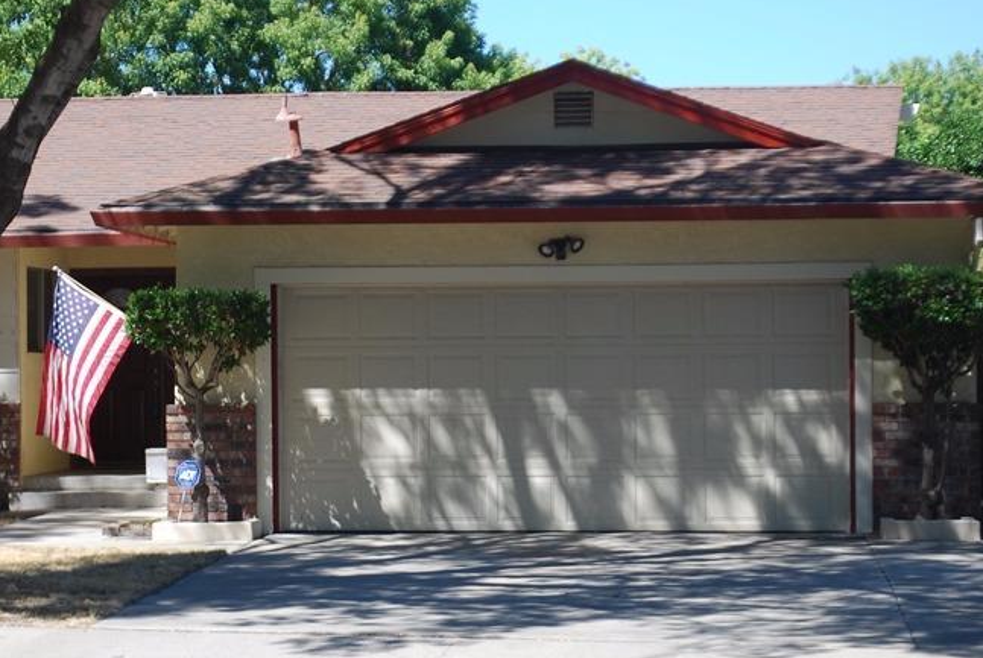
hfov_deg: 17.9
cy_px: 315
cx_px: 314
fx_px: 3116
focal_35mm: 114
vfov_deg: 12.1
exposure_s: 1/160
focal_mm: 48
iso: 100
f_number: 6.3
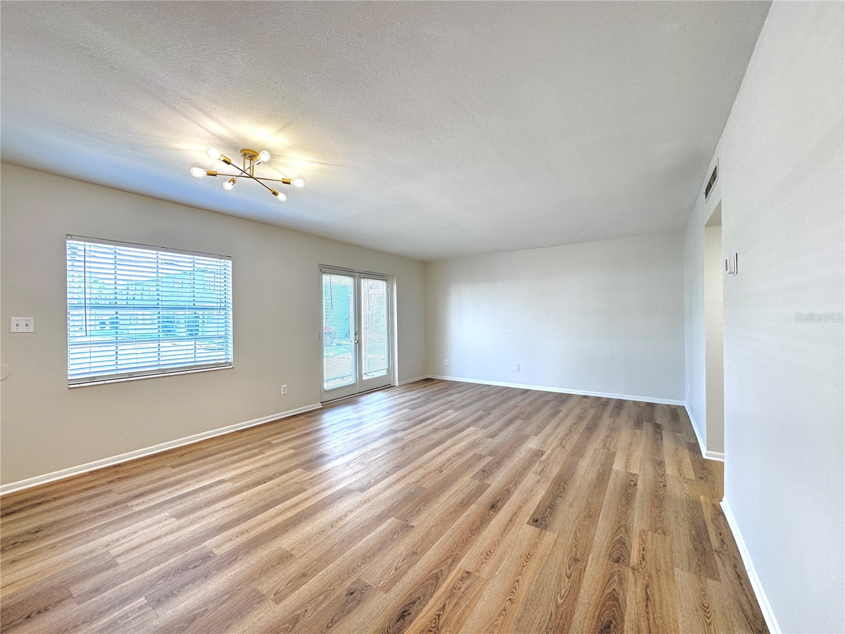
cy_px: 317
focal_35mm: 14
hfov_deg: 102.1
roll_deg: +0.8
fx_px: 342
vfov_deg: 85.7
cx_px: 422
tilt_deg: -0.2
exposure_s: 1/120
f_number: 2.2
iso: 160
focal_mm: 2.22
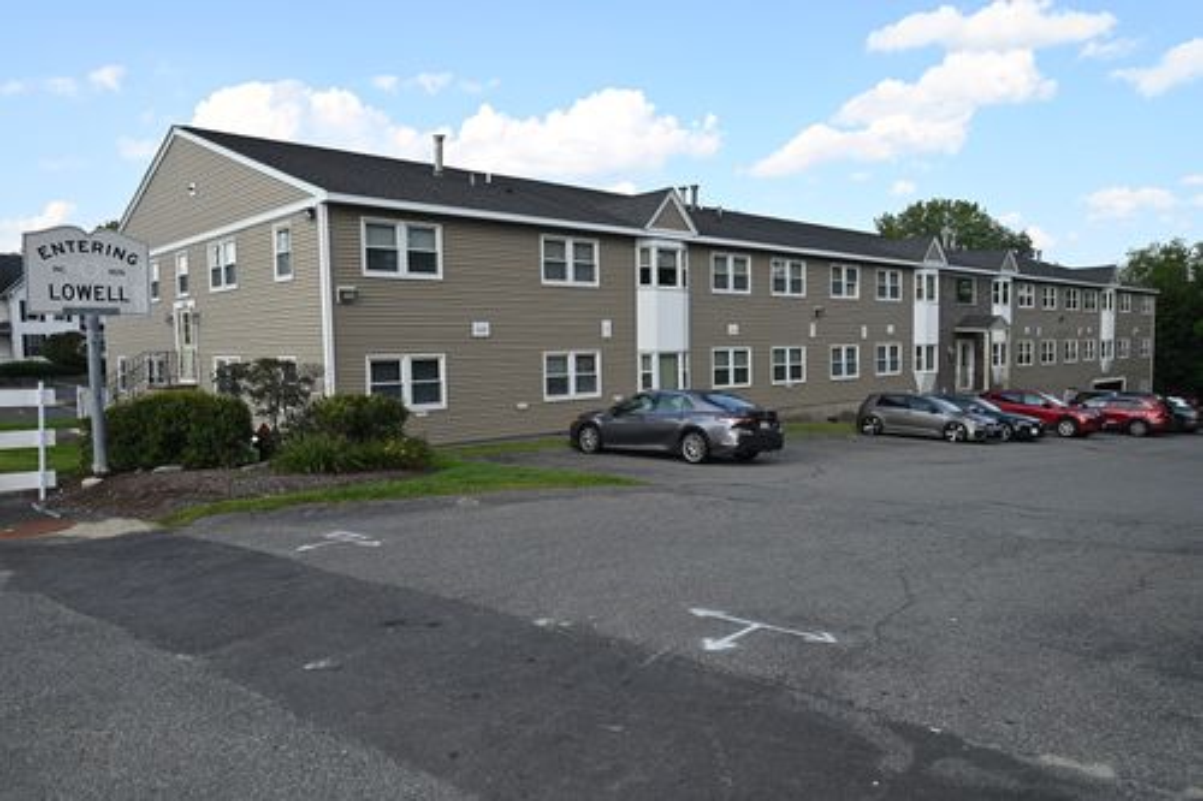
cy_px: 400
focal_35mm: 24
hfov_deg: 74.9
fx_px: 785
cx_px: 602
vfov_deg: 54.1
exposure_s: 1/250
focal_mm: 23.5
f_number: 5.6
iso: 100
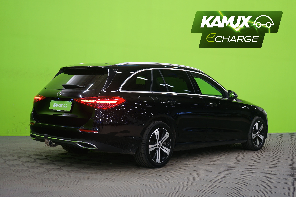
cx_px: 148
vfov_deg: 27.5
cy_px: 98
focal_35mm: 49
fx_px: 403
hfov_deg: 40.3
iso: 400
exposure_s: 1/8
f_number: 4.5
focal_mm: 49
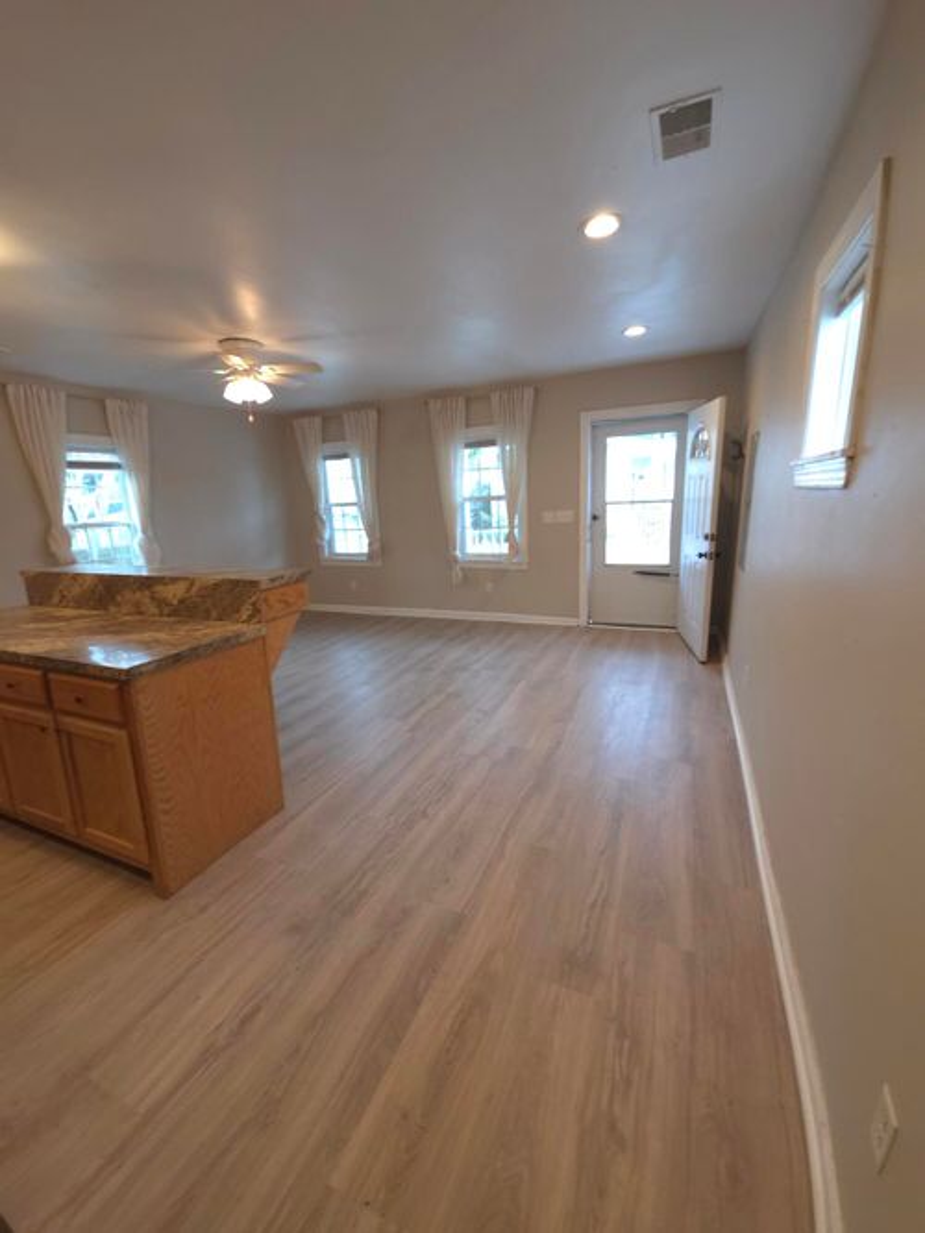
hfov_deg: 89.9
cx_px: 462
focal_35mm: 13
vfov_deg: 106.2
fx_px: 463
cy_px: 616
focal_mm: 2.2
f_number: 2.2
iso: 160
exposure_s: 1/30
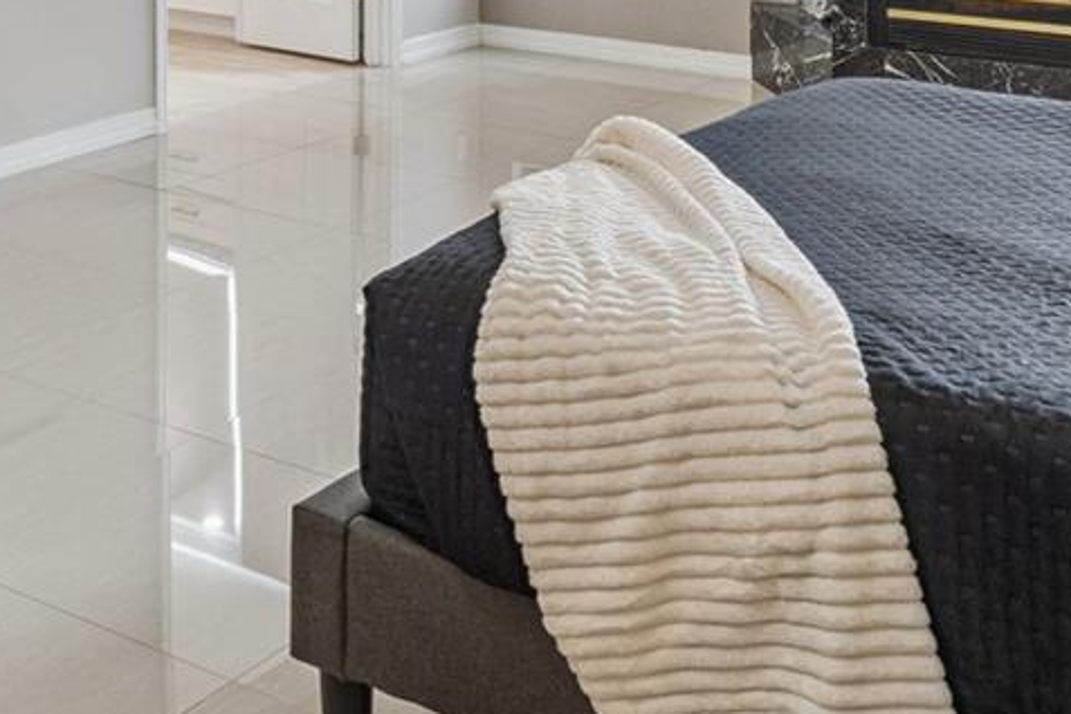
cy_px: -265
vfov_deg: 20.5
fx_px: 1765
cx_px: 368
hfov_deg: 33.5
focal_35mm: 59
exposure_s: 1/20
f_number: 8
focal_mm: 11.8
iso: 400
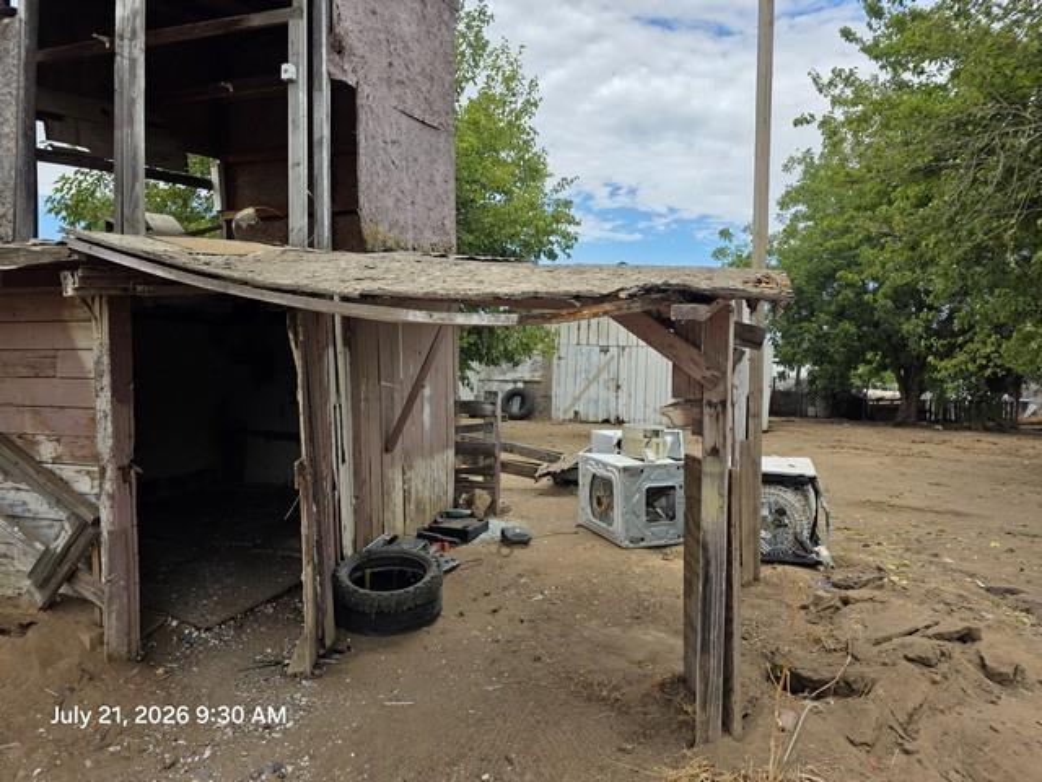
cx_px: 521
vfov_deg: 58.9
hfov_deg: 73.9
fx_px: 692
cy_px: 391
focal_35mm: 23
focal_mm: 6.3
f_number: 1.7
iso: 80
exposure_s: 1/2643
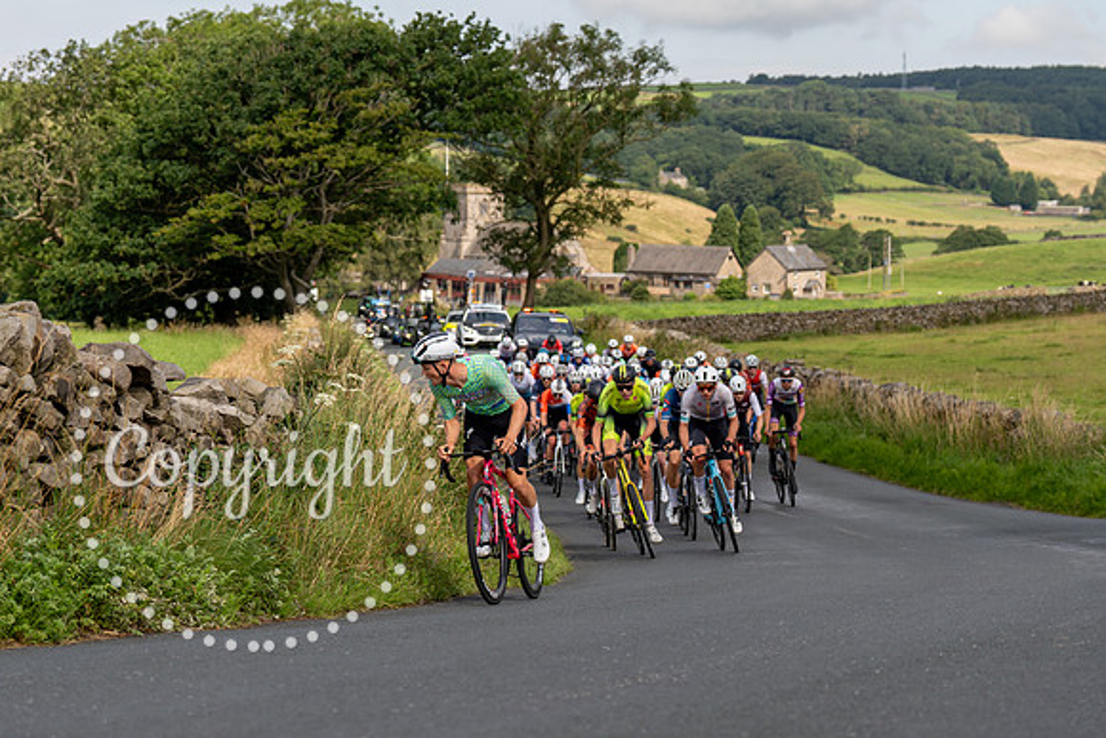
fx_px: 2795
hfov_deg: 22.4
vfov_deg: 15.0
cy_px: 318
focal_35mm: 91
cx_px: 587
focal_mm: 70
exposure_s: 1/1000
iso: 100
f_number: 4
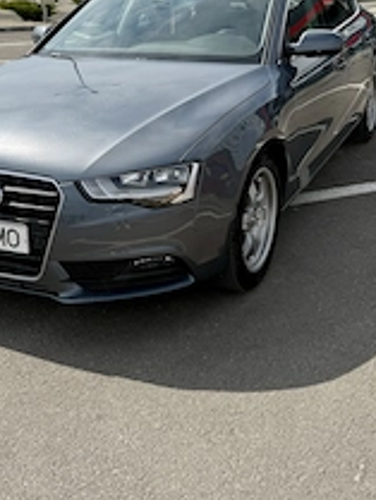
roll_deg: +0.2
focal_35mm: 46
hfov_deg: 31.4
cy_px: 179
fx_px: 666
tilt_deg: -16.9
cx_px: 146
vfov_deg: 40.8
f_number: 1.78
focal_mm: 6.76
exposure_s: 1/6711
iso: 80
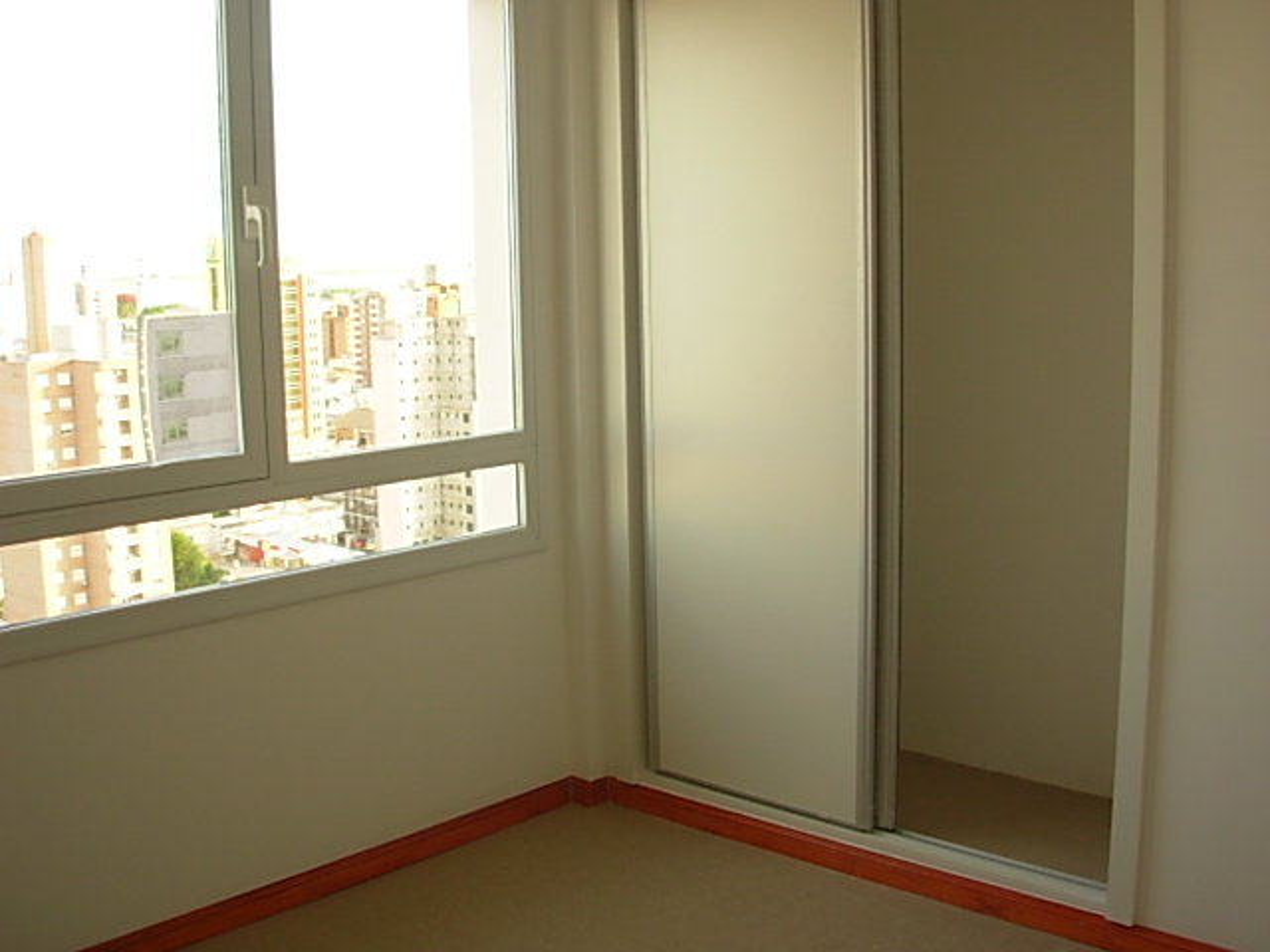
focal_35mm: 38
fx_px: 1394
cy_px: 476
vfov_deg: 37.7
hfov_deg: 49.0
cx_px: 635
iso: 50
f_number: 2.9
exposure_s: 1/58.7
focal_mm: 6.3
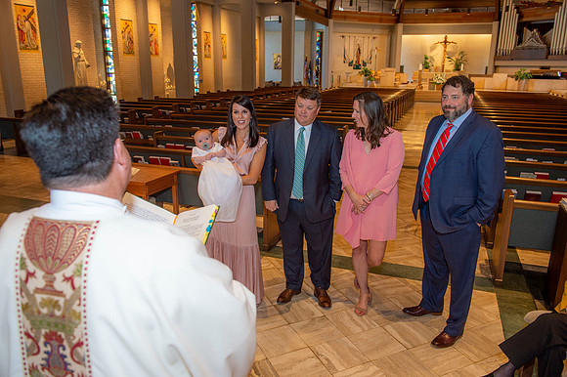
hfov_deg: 65.5
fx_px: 441
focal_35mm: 28
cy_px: 188
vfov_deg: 46.4
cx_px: 284
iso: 1000
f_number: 4.5
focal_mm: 28
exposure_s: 1/100
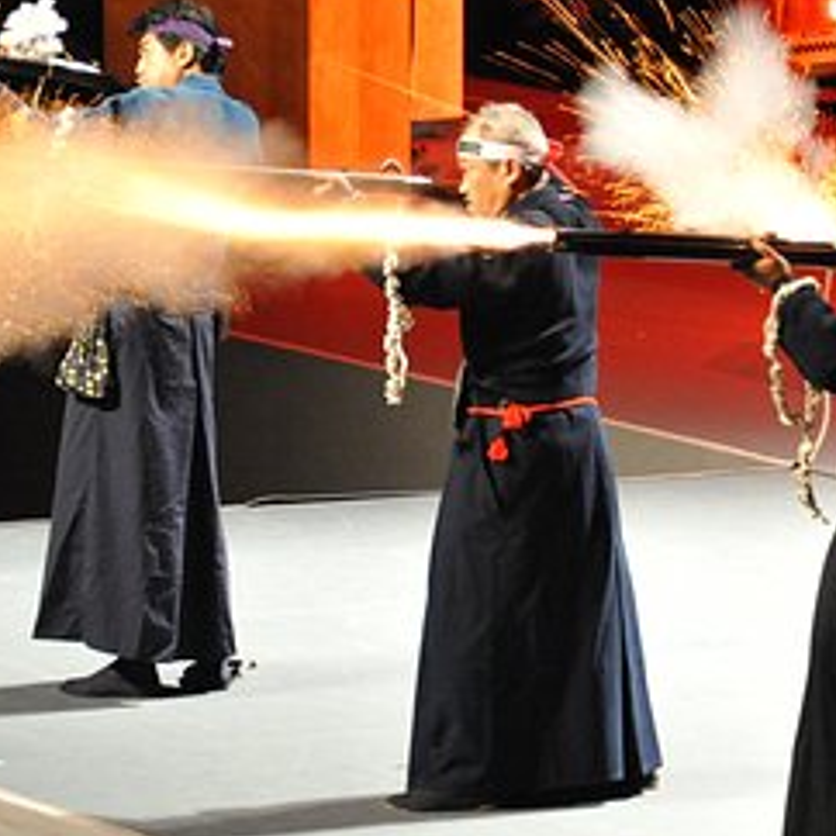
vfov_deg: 5.7
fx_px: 8334
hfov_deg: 5.7
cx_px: 231
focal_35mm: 305
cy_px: 378
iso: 6400
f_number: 5.6
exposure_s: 1/40
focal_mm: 170
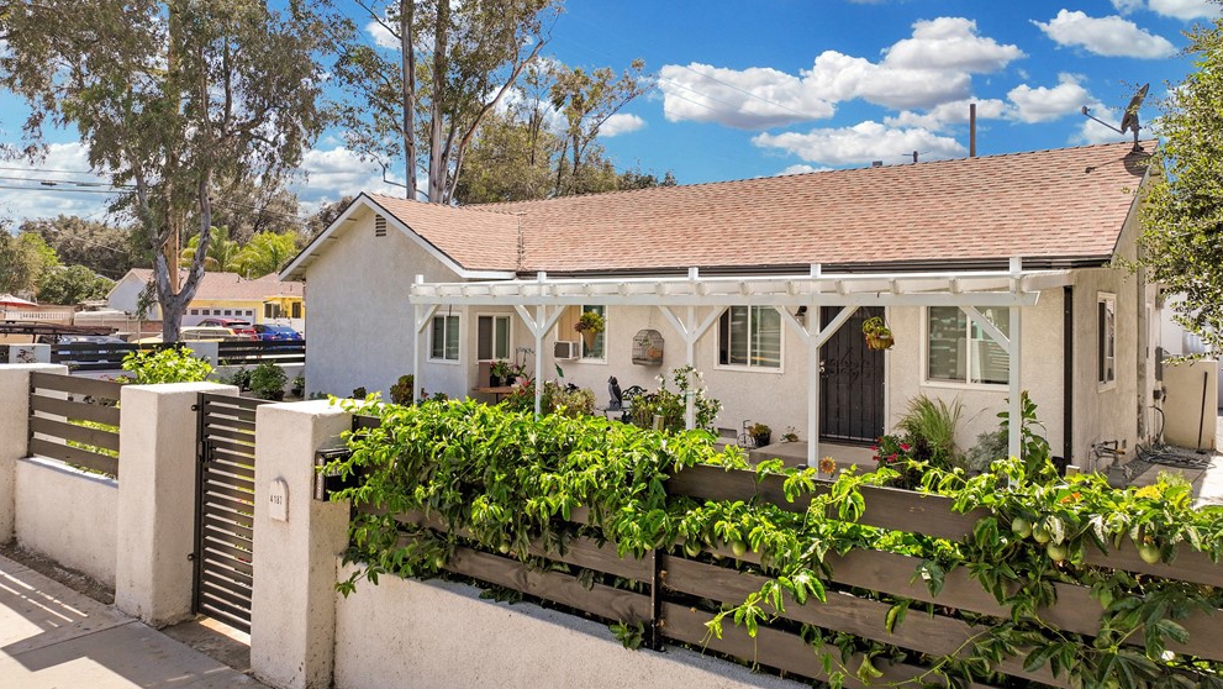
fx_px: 876
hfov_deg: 69.8
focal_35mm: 27
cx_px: 617
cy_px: 294
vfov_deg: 42.8
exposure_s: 1/240
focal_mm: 12.29
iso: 200
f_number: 2.8
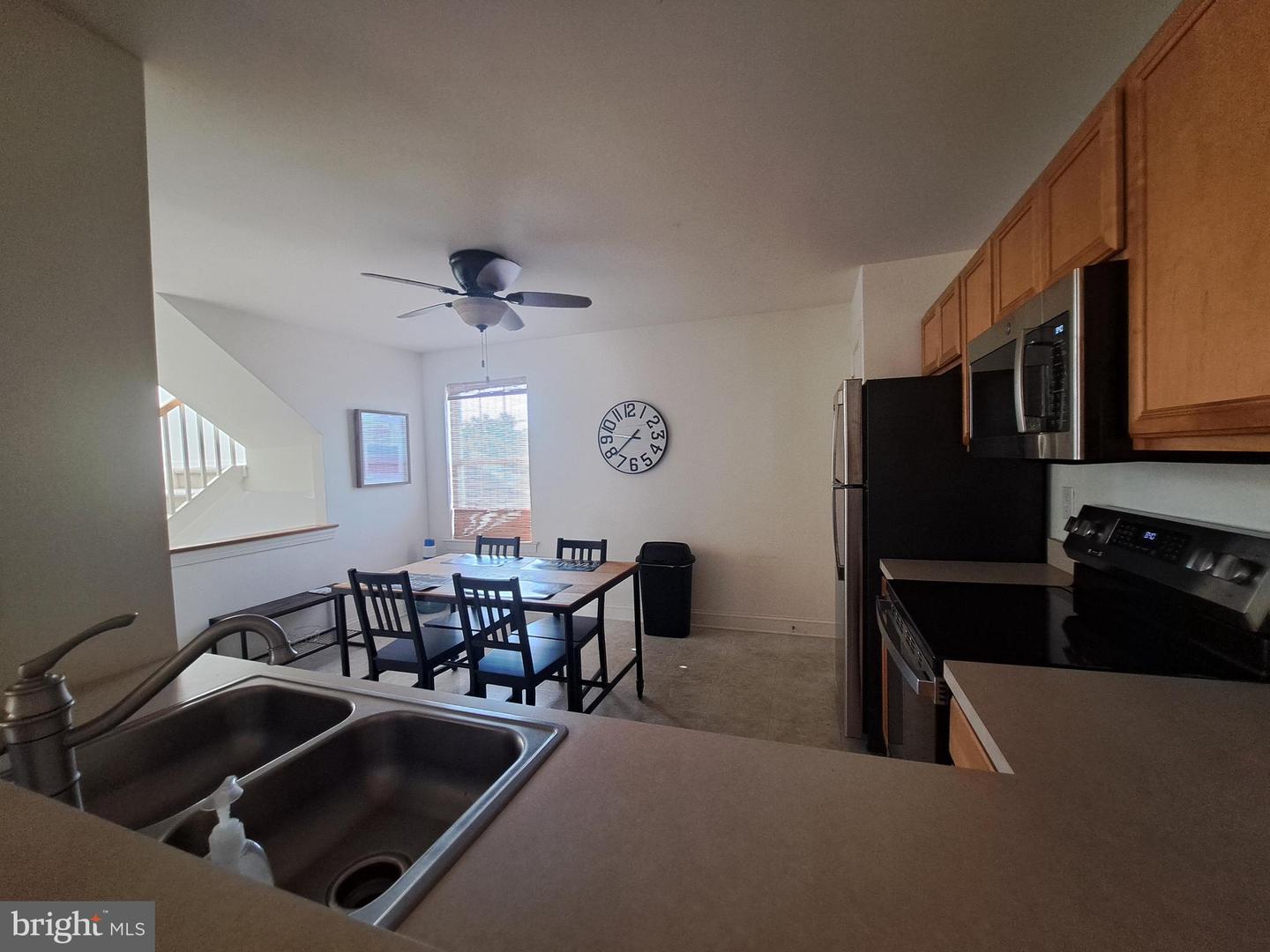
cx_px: 635
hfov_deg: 106.2
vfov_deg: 89.9
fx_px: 477
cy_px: 476
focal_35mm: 13
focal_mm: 1.74
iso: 125
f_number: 2.2
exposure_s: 1/40
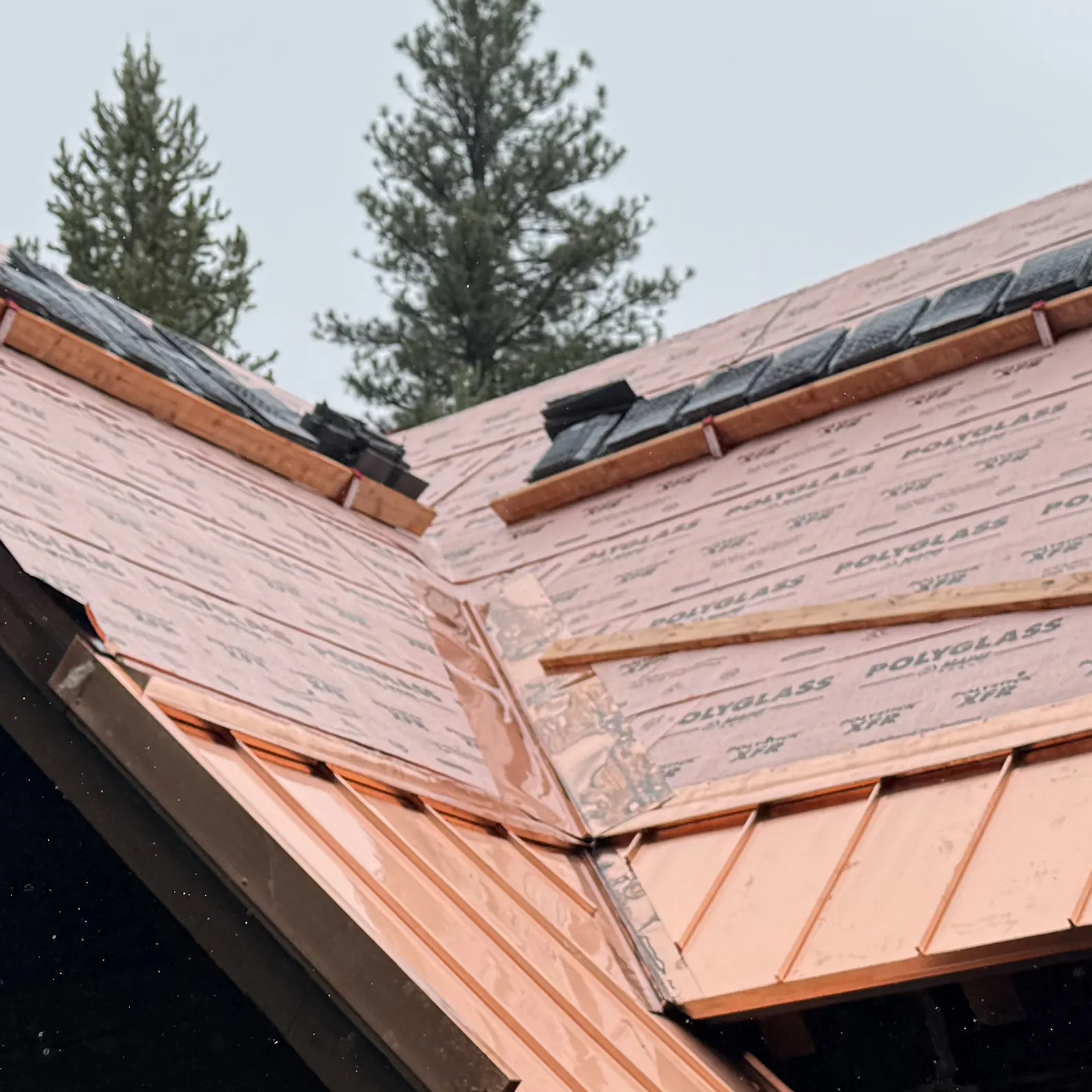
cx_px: 423
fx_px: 2712
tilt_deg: +16.9
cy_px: 794
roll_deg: +0.8
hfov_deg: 22.7
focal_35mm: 76
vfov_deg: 22.6
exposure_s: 1/3759
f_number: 1.78
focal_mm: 6.76
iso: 80
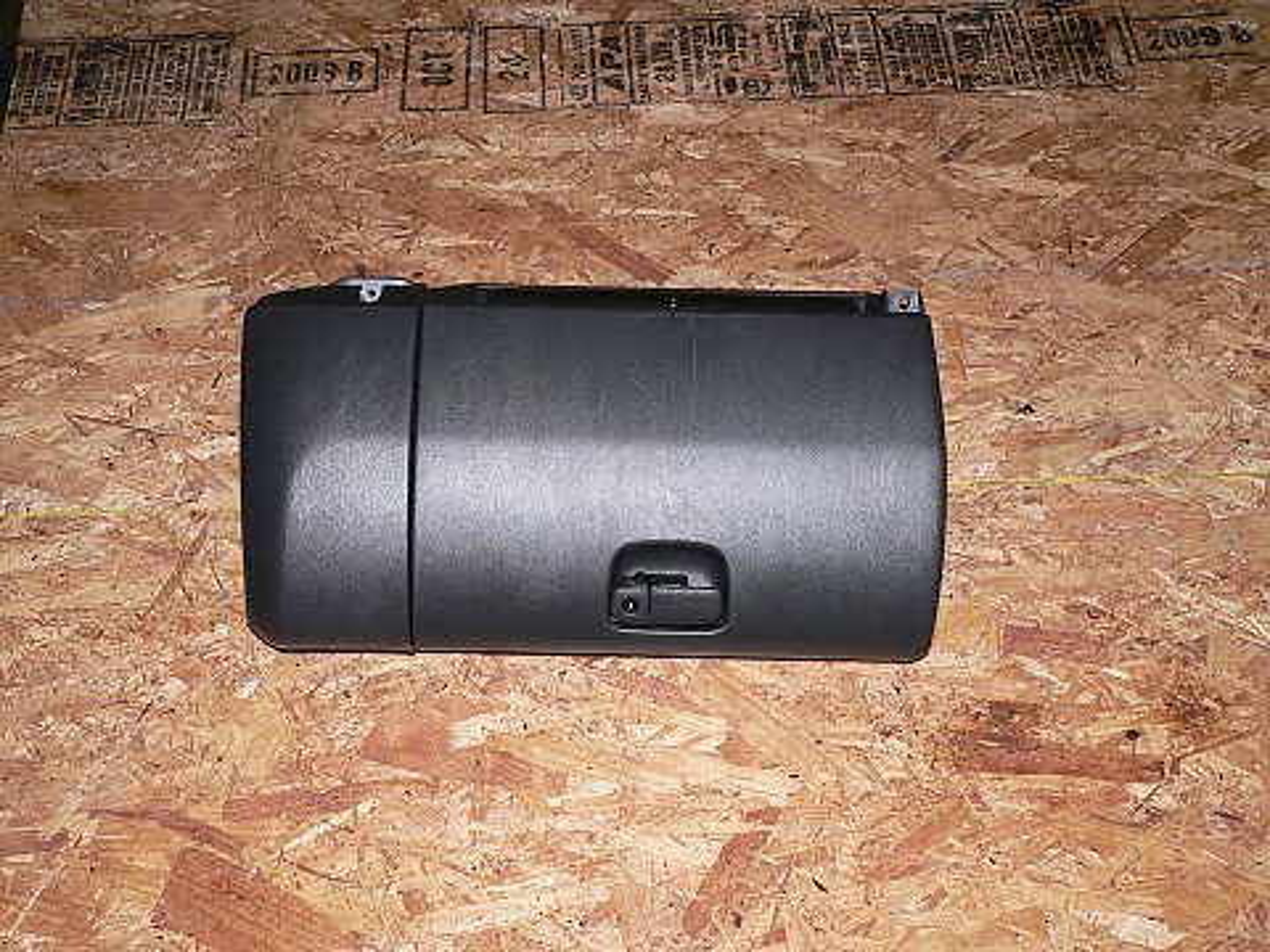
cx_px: 635
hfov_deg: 42.1
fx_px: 1651
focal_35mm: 45
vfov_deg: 32.2
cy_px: 476
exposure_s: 1/60
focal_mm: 7.4
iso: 100
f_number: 2.8
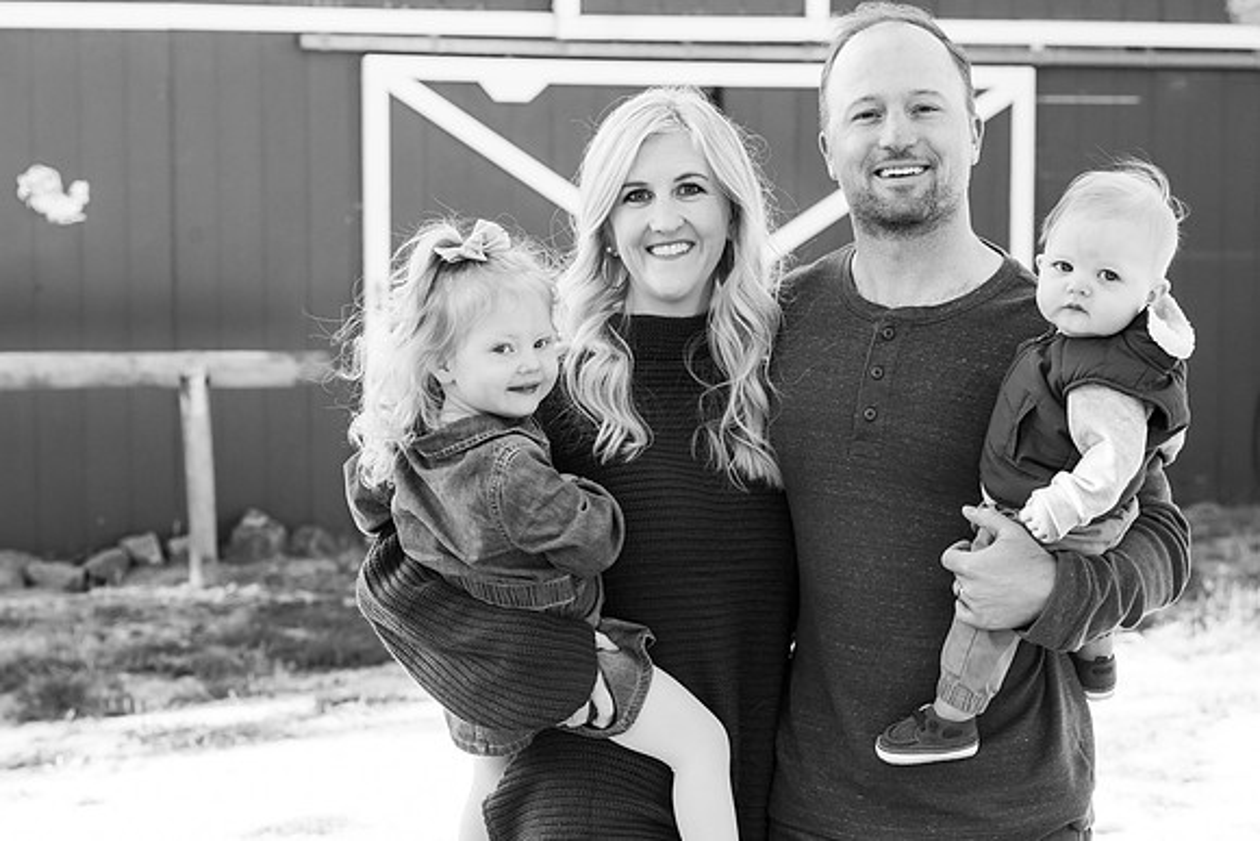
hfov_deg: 25.1
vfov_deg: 16.9
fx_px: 2836
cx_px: 630
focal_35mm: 81
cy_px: 420
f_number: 6.3
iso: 1600
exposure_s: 1/320
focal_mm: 81
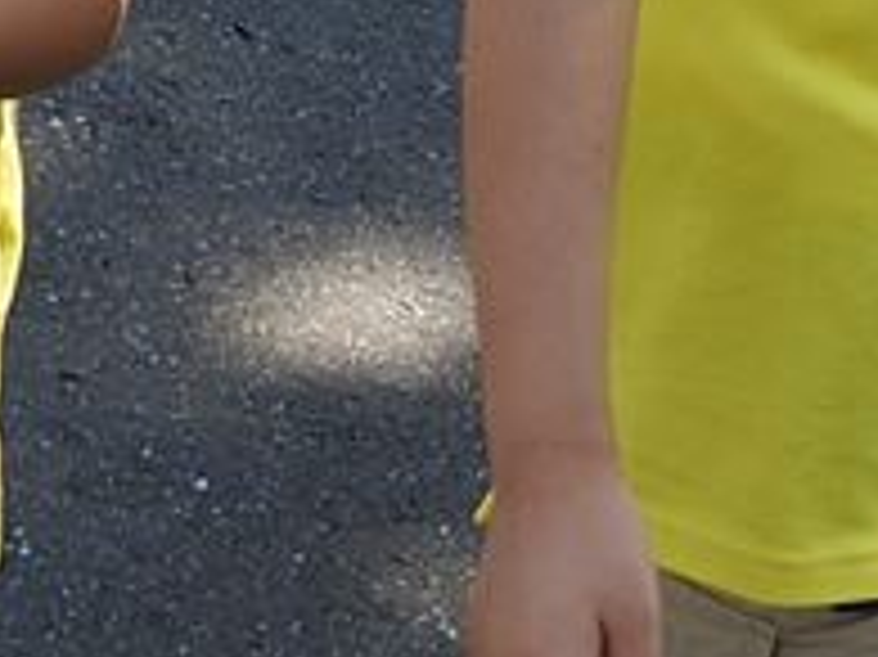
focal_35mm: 140
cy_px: -198
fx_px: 3549
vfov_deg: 10.4
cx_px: 315
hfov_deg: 14.1
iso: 100
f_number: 3.3
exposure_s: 1/500
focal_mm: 4.3
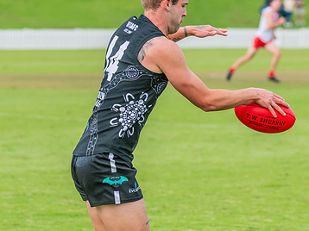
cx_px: 157
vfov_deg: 4.2
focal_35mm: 351
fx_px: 3131
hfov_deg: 5.6
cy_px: 121
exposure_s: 1/1600
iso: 800
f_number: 6.3
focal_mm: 170
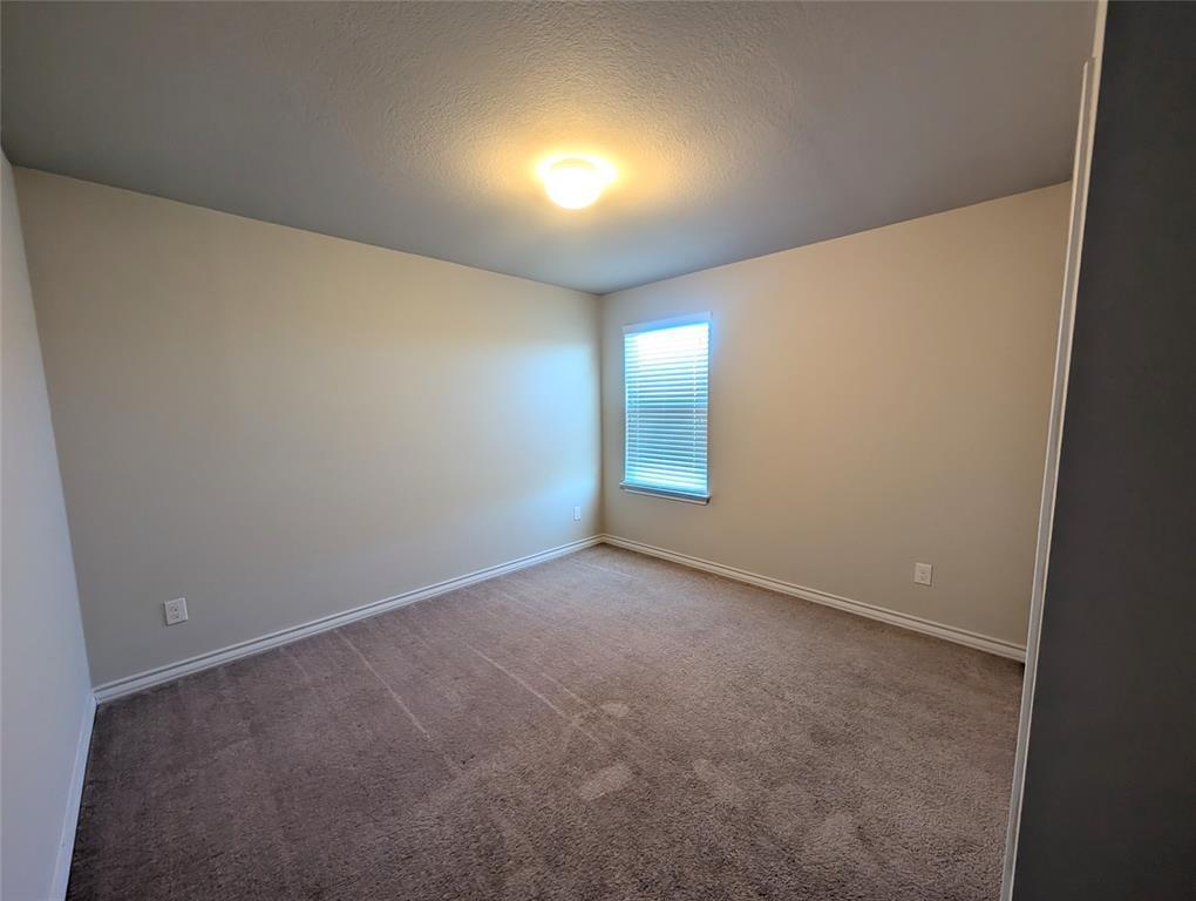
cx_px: 598
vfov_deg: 94.6
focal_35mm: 12
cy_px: 450
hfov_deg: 110.5
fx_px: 415
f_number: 1.7
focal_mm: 2.02
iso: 58
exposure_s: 1/24
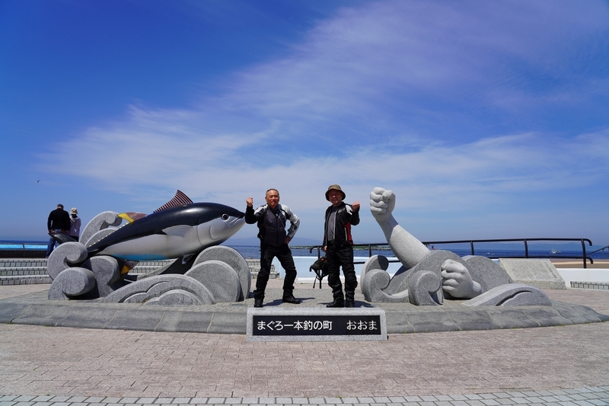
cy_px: 203
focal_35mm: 24
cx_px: 304
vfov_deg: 53.1
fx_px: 406
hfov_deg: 73.8
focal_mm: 24
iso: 100
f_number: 7.1
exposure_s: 1/640
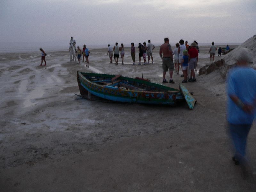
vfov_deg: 39.7
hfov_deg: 51.4
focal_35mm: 36
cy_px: 96
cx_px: 128
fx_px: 266
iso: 80
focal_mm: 6
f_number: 2.8
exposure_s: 1/4
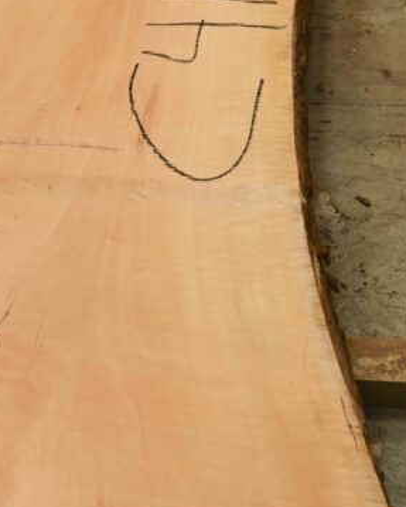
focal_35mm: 47
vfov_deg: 39.5
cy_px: 285
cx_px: 229
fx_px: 706
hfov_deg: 32.0
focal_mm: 30
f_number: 7.1
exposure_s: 1/200
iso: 400
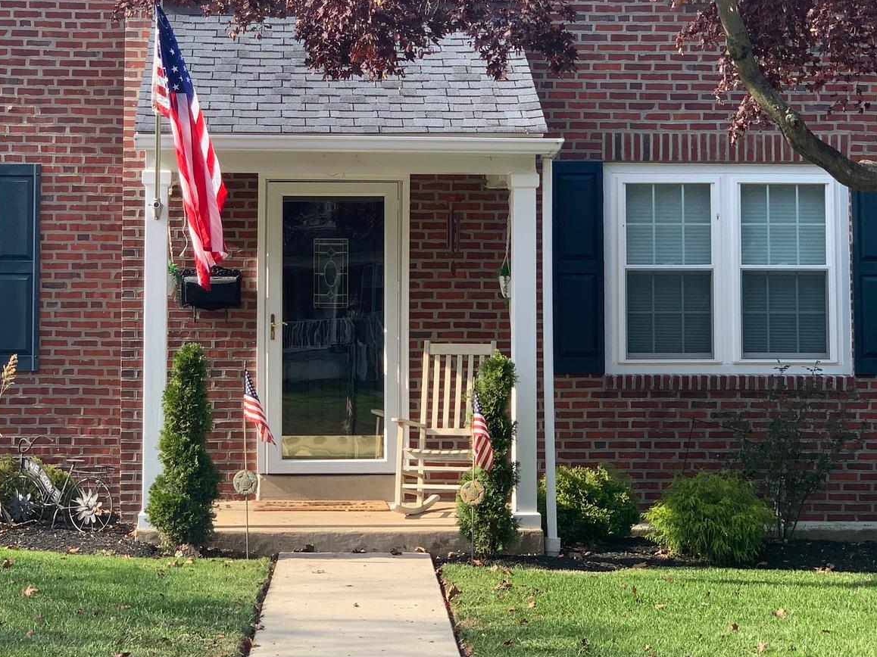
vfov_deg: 16.0
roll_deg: +0.7
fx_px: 2330
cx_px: 382
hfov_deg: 21.3
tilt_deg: +5.4
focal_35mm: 92
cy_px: 167
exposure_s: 1/289
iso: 16
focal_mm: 6
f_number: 2.4
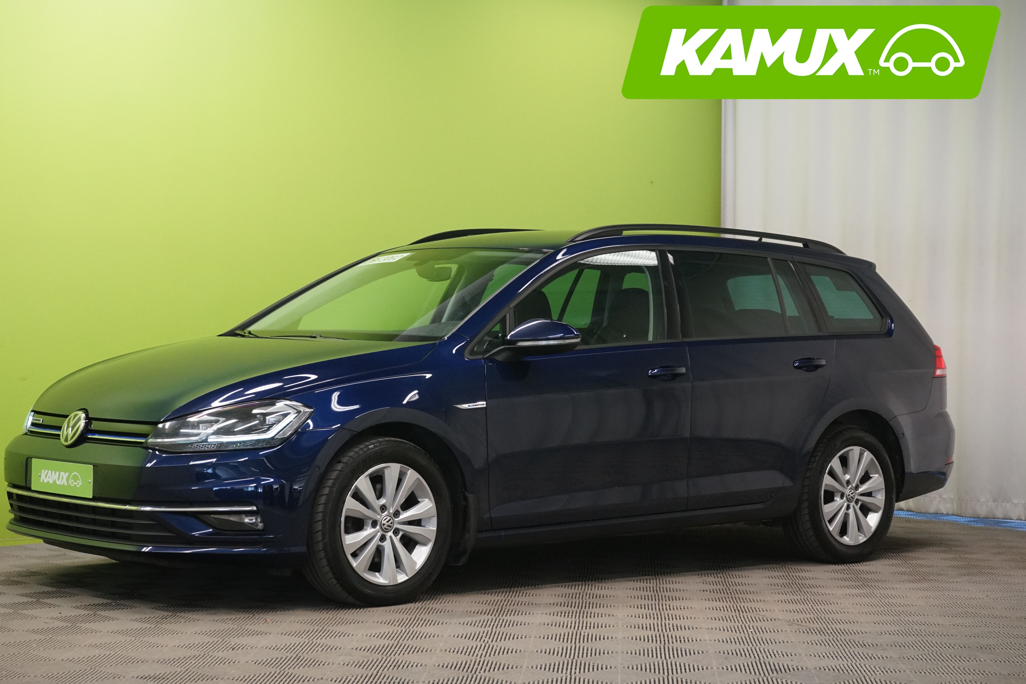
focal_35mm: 71
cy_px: 333
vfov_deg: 19.2
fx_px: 2023
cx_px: 485
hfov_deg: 28.4
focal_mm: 67
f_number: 9
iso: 2500
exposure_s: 1/25
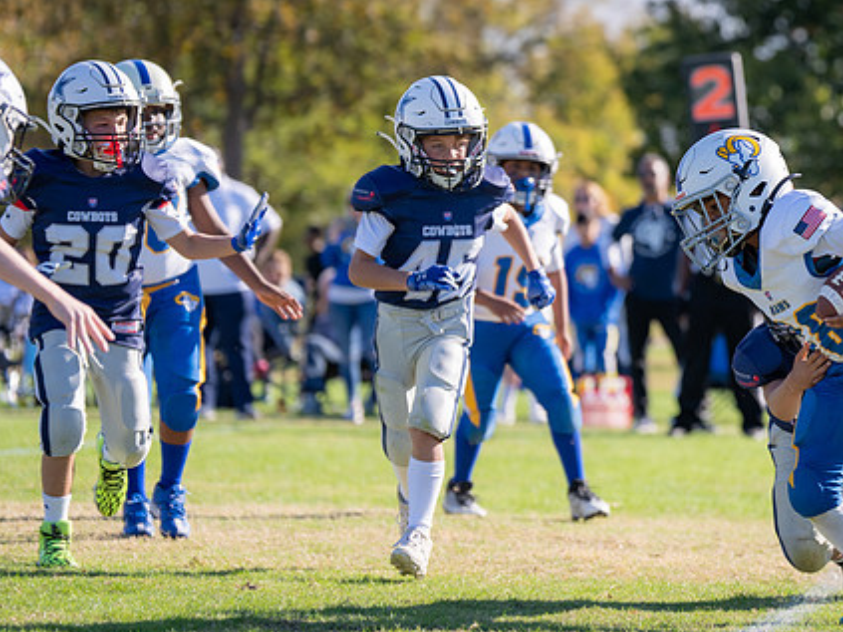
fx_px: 5040
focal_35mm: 207
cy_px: 143
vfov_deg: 7.2
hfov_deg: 9.5
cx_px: 699
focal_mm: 121
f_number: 2.8
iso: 100
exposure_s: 1/1250
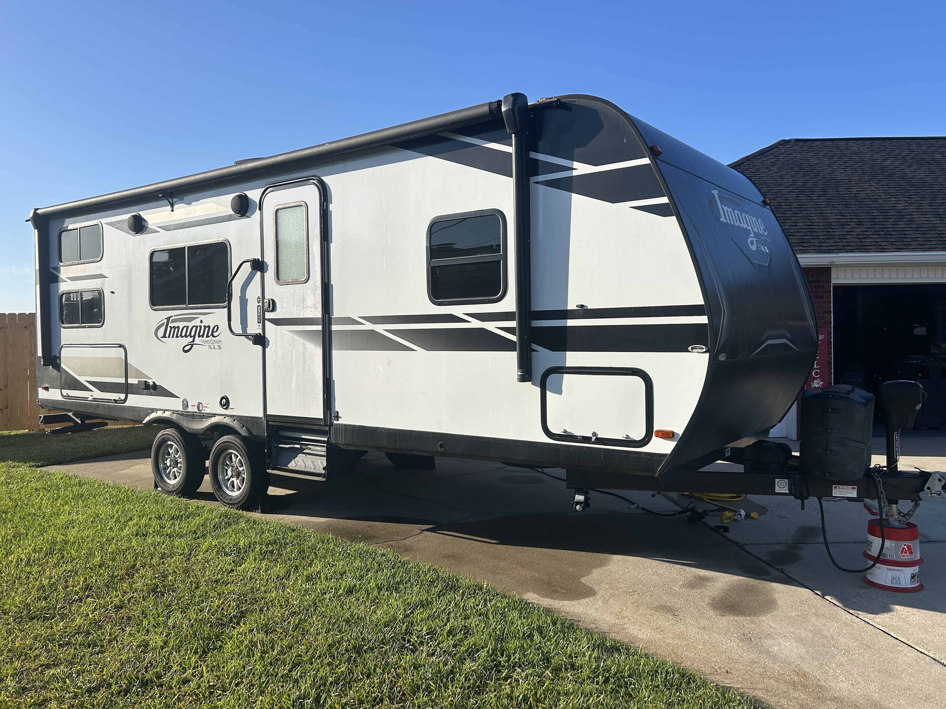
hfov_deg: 65.3
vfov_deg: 51.3
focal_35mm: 27
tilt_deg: -1.2
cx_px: 460
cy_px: 341
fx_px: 738
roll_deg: +1.1
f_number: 1.5
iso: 50
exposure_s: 1/3968
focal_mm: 5.7
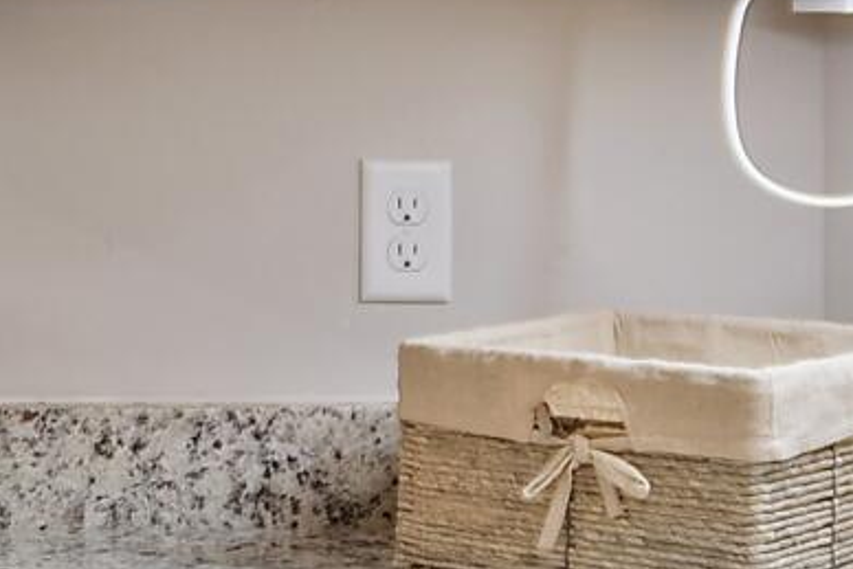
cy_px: -37
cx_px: -750
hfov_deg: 15.0
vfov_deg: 11.7
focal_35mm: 116
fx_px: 2749
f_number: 4.5
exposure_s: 1/2.5
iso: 100
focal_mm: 10
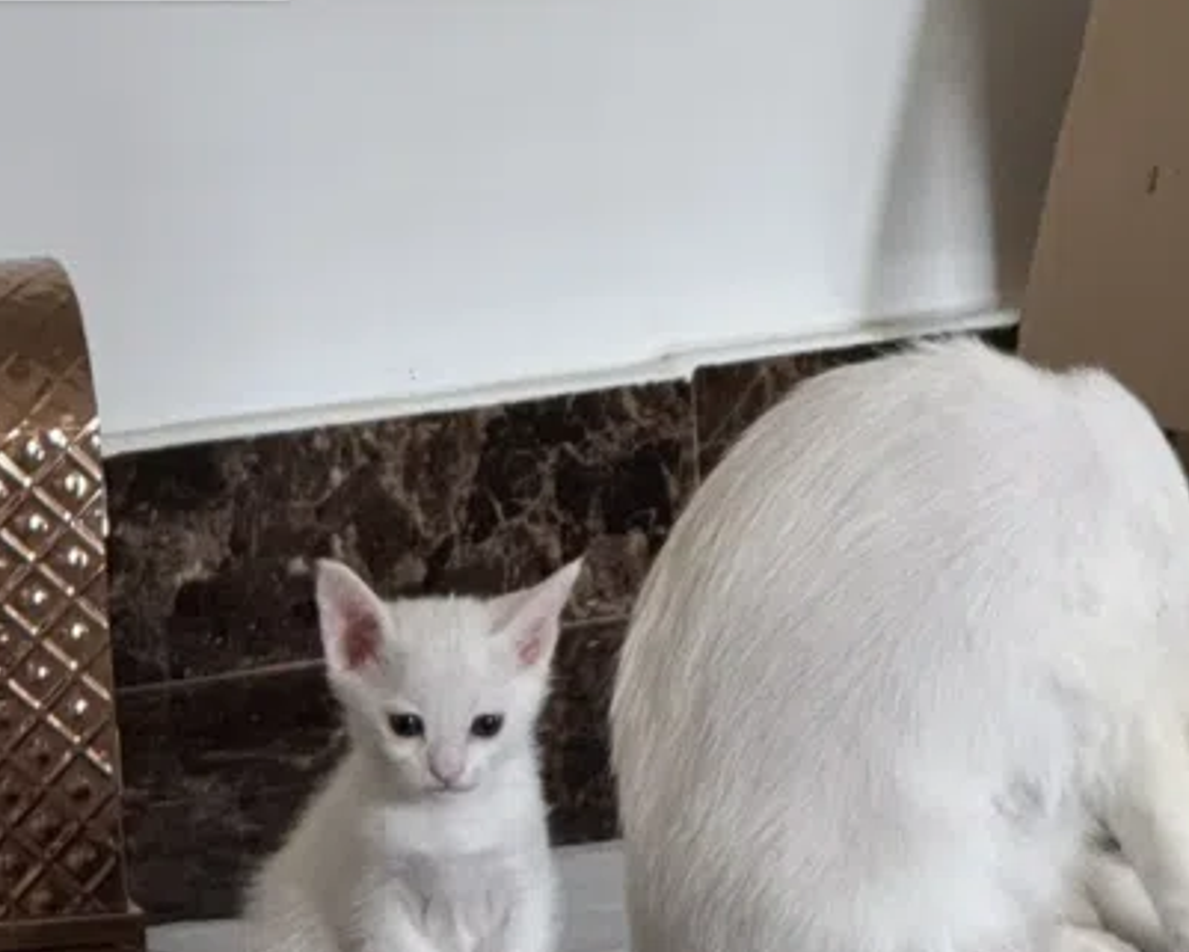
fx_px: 6582
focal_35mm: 187
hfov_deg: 10.3
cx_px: 741
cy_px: 427
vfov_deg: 8.3
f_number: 2.8
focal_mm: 15.66
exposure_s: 1/58
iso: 800
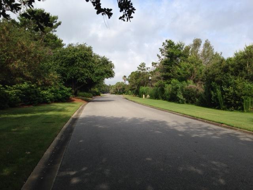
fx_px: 241
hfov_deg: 55.4
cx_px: 126
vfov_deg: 42.9
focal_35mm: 33
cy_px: 95
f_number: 2.4
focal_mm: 4.12
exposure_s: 1/1595
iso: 50
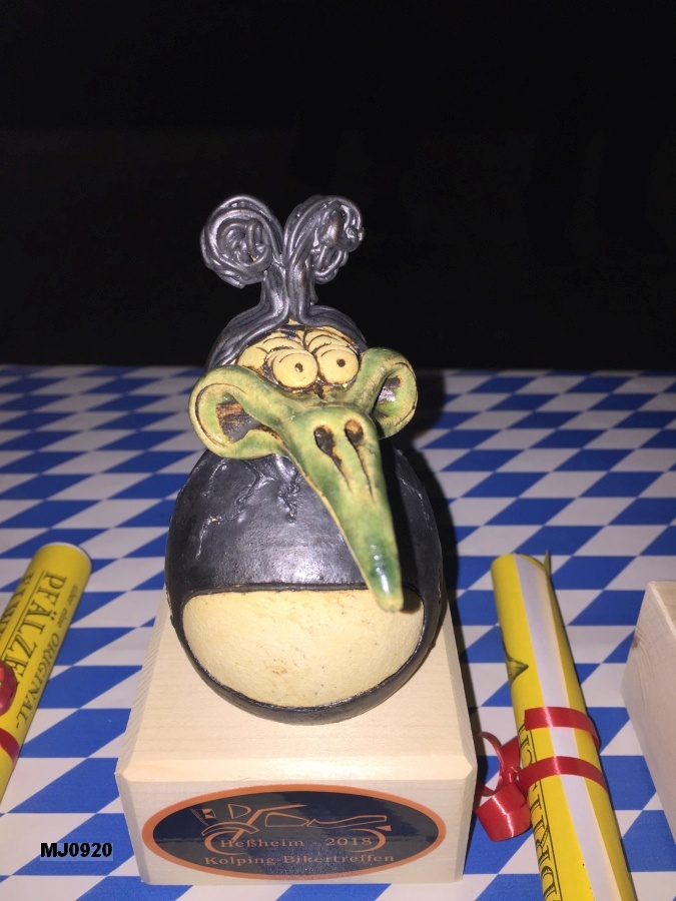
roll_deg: -0.6
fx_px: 755
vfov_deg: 61.7
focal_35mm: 29
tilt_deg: -35.1
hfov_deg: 48.2
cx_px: 338
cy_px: 450
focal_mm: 4.15
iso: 32
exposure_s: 1/116
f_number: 2.2
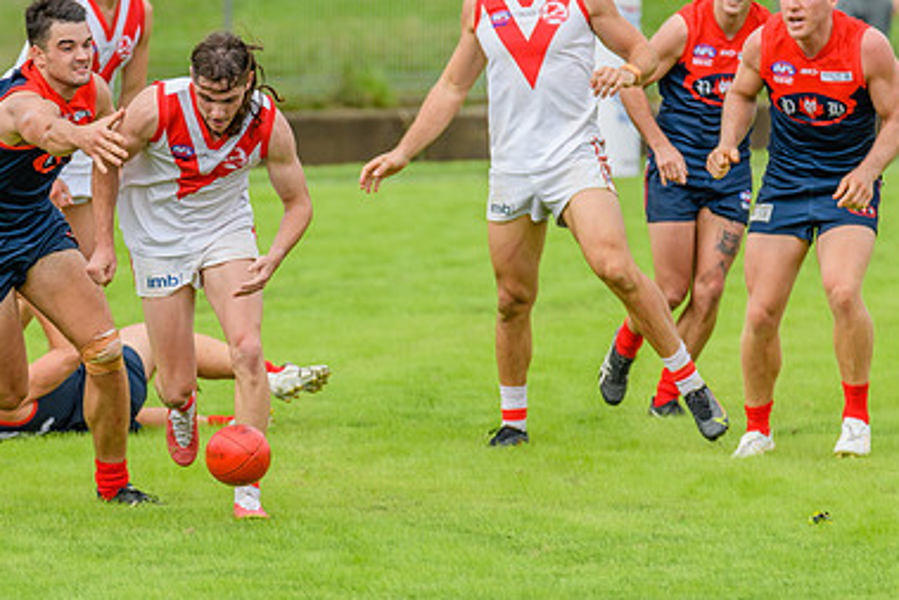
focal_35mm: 614
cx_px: 306
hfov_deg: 3.4
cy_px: 330
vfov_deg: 2.2
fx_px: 15338
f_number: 8
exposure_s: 1/1600
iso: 800
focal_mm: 380
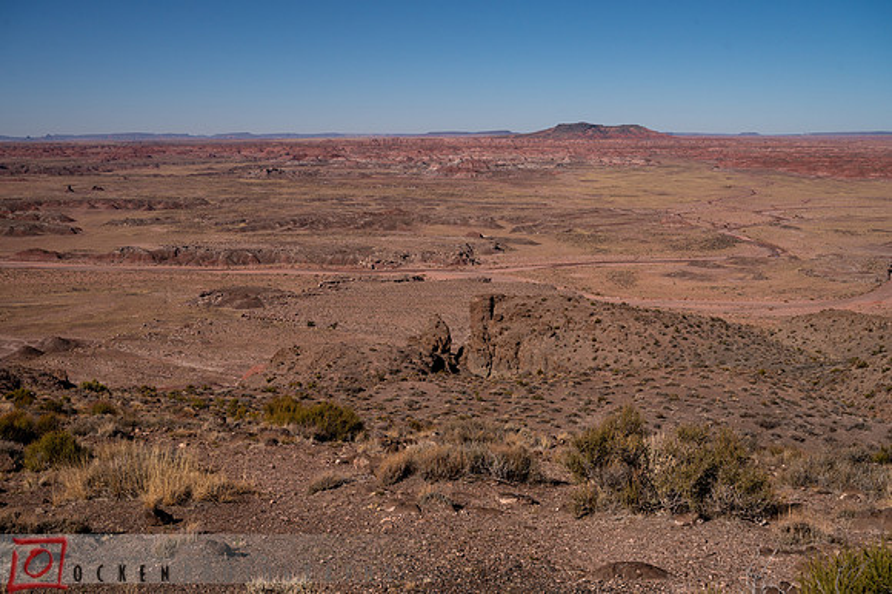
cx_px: 446
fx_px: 1065
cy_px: 297
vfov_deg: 31.2
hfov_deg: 45.5
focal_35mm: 43
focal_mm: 43
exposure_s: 1/2500
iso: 200
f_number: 8
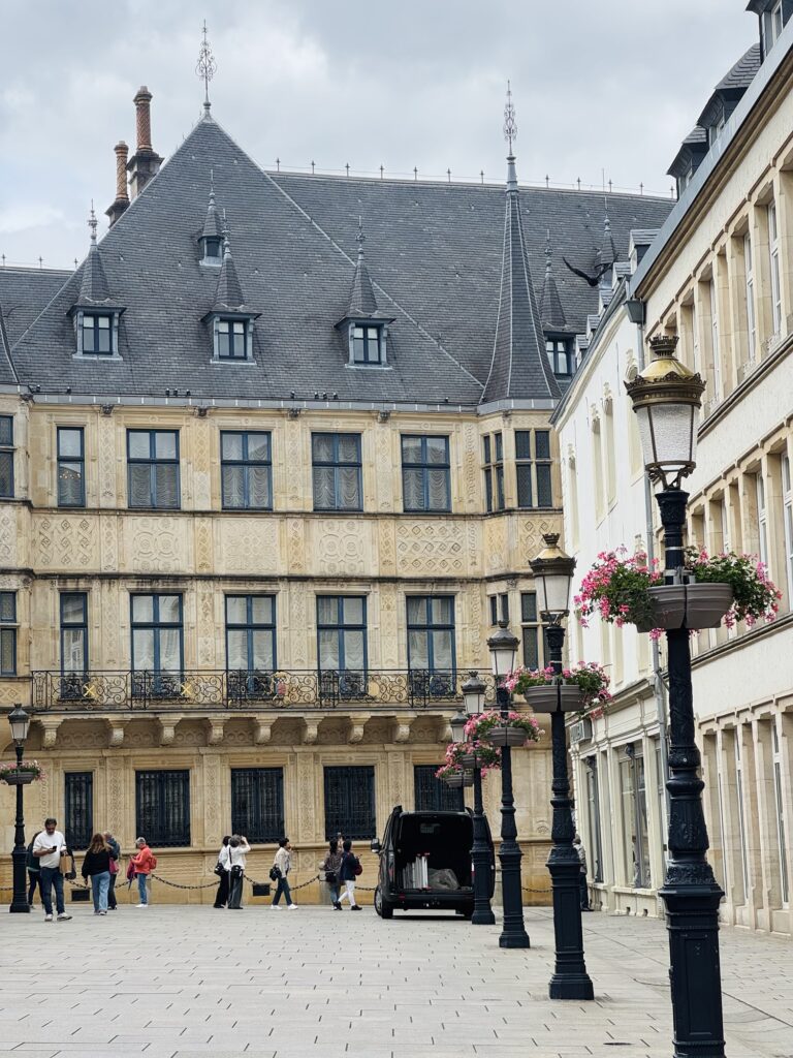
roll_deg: +2.1
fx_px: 2352
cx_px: 396
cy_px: 529
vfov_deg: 25.3
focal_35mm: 77
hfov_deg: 19.1
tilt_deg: +7.5
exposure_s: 1/308
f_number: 2.8
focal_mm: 9
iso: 25
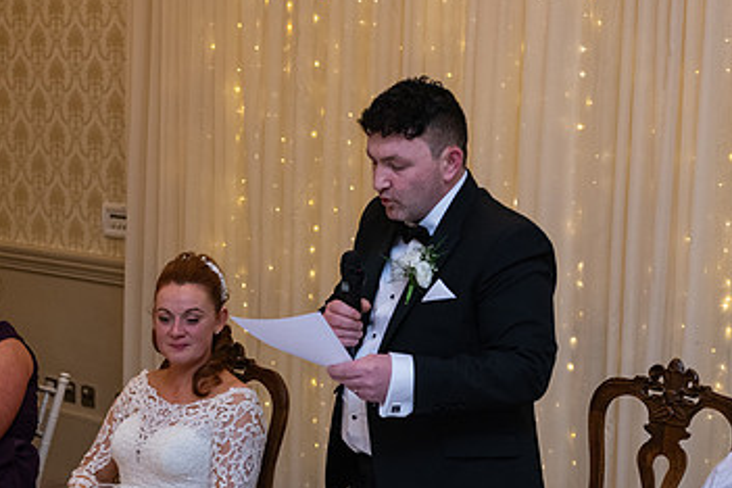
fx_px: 1749
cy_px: 326
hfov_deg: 23.6
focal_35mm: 86
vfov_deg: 15.9
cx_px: 386
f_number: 3.5
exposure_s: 1/160
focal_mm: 52
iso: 1000
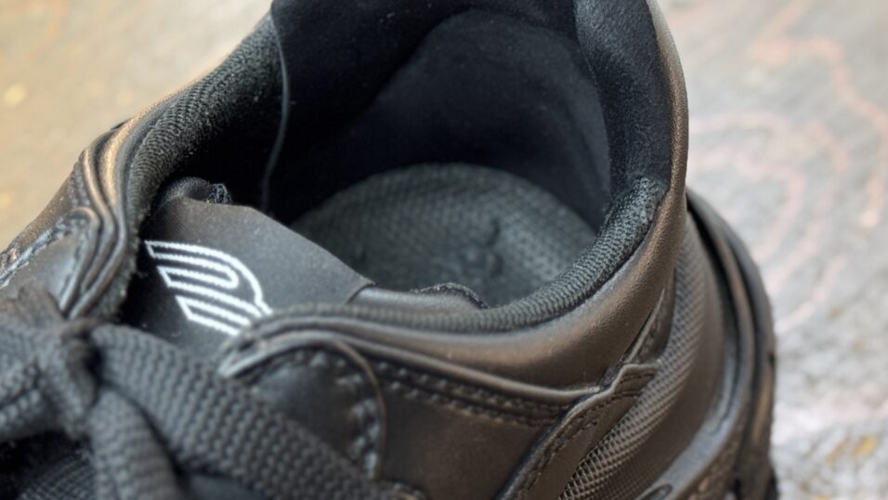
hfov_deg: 37.2
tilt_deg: -45.5
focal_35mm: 56
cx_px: 416
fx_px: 1319
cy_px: 194
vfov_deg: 21.4
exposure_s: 1/40
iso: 200
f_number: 1.78
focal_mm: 6.76
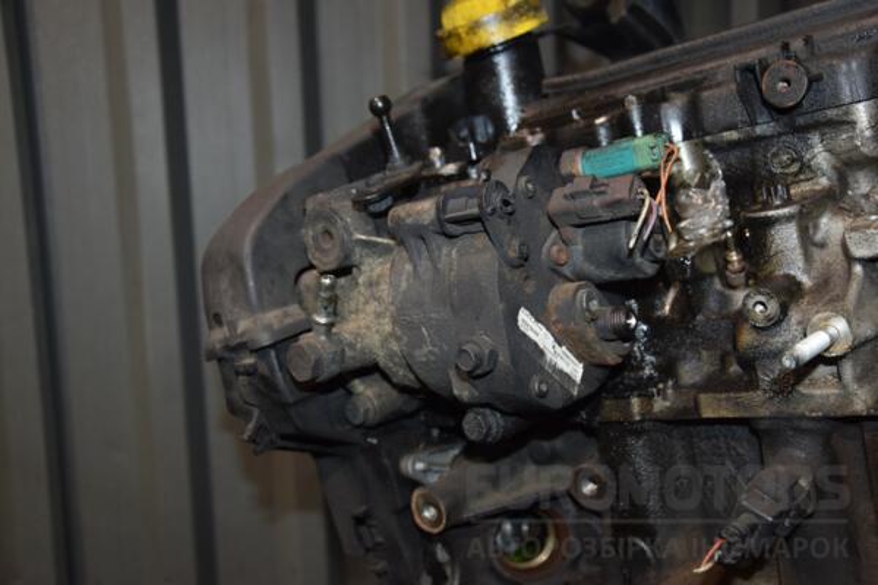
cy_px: 292
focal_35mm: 39
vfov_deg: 34.2
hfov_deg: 49.6
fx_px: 951
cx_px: 439
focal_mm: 26
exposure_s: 1/60
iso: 800
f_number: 5
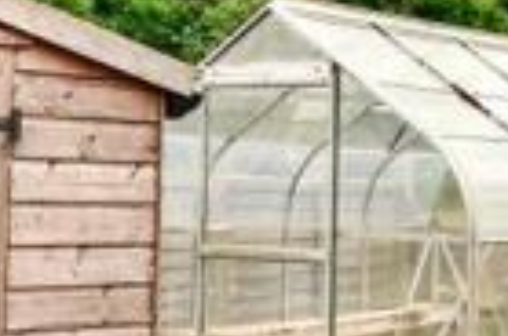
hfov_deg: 20.3
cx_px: 453
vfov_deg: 13.7
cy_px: 212
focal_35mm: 99
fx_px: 1394
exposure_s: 1/60
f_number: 16
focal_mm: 14
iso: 320
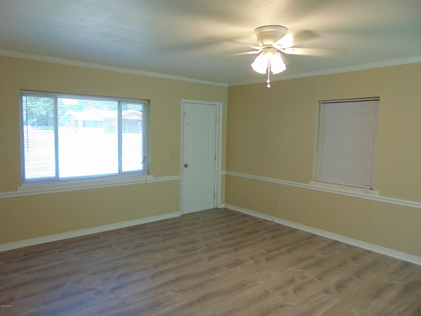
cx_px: 210
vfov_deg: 54.9
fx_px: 304
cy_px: 158
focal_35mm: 25
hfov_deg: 69.4
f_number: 3
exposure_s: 1/30
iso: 200
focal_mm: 4.5
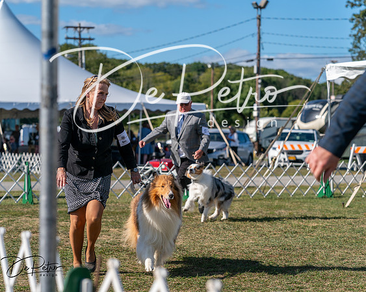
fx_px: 1159
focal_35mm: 107
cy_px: 146
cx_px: 183
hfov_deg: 18.0
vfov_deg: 14.4
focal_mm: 95
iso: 100
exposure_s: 1/1250
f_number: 4.5
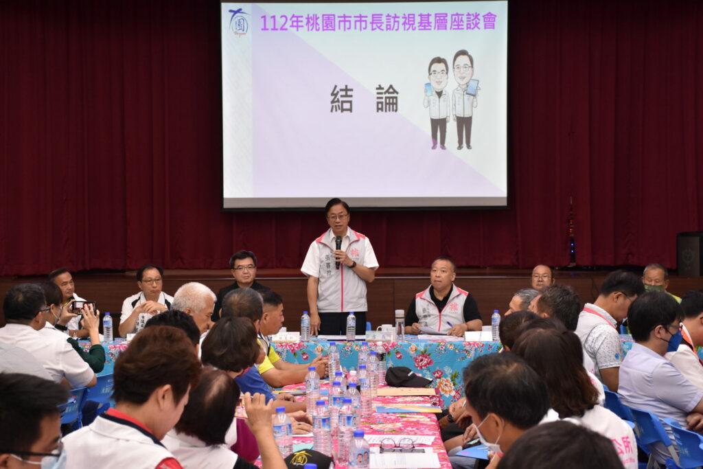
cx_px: 352
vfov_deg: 20.2
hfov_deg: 29.9
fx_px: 1318
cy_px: 234
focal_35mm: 68
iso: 1000
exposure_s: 1/80
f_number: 6.3
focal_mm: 45
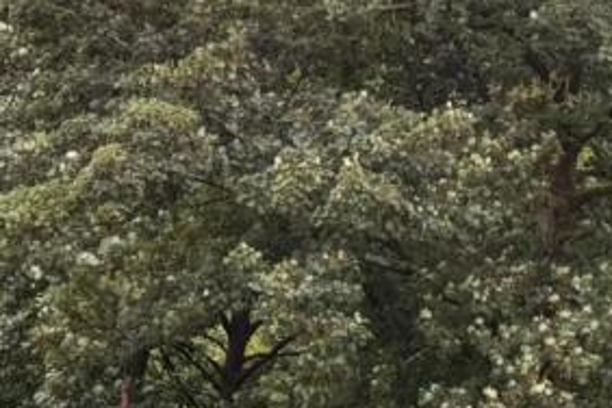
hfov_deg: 10.9
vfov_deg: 7.6
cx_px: 972
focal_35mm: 181
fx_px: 3077
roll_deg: +1.5
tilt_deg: -0.6
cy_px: 241
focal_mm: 6.76
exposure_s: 1/356
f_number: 1.78
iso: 80
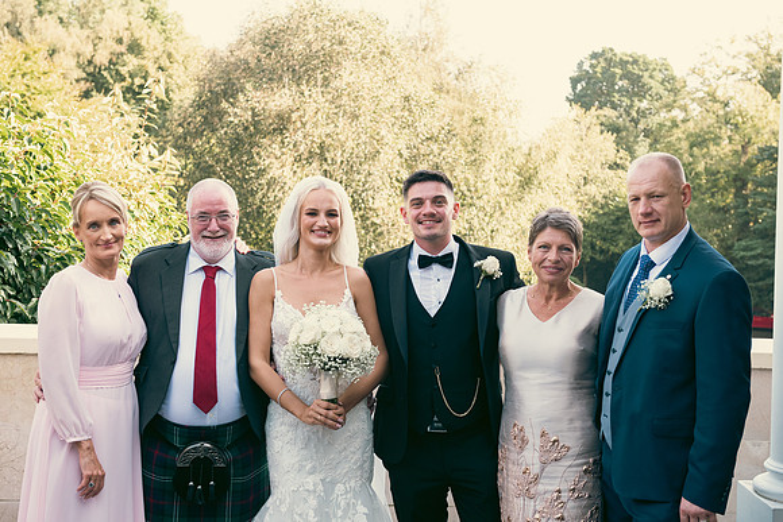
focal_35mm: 56
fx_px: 1218
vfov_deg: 24.2
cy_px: 261
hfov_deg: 35.6
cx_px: 392
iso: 320
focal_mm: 56
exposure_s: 1/160
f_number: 6.3
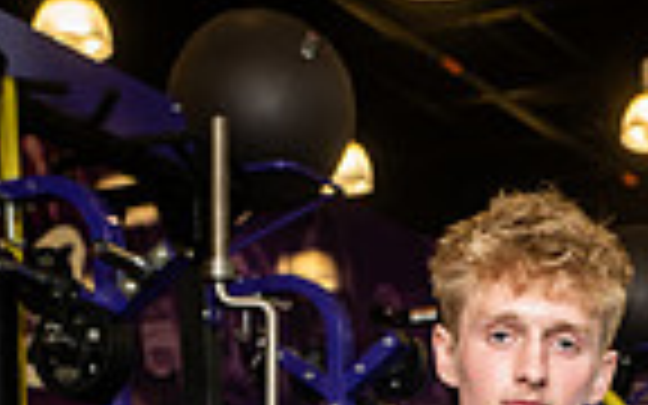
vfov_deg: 8.5
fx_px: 2472
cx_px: 508
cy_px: 972
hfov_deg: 14.9
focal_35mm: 140
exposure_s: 1/250
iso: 500
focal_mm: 44
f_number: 5.6
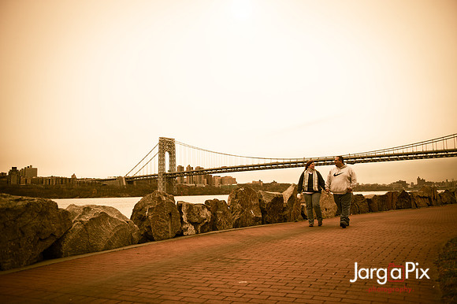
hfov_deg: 58.7
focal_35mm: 32
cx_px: 228
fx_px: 406
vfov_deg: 41.1
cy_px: 152
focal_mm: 32
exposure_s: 1/1000
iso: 100
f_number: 3.2
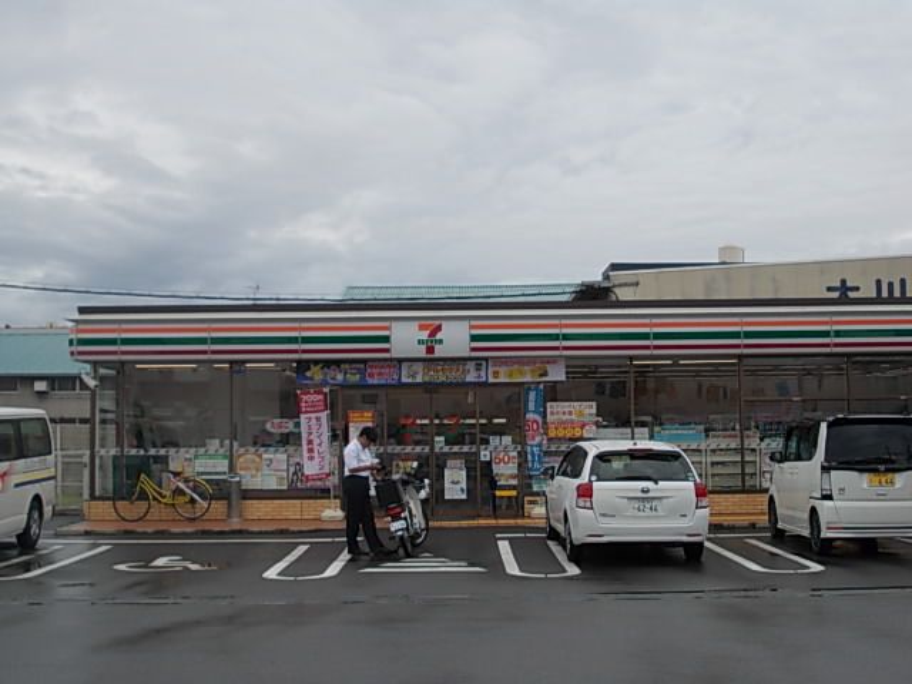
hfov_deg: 37.5
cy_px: 342
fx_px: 1344
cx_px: 456
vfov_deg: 28.6
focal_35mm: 51
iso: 80
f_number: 7.2
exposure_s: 1/160
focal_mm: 7.2
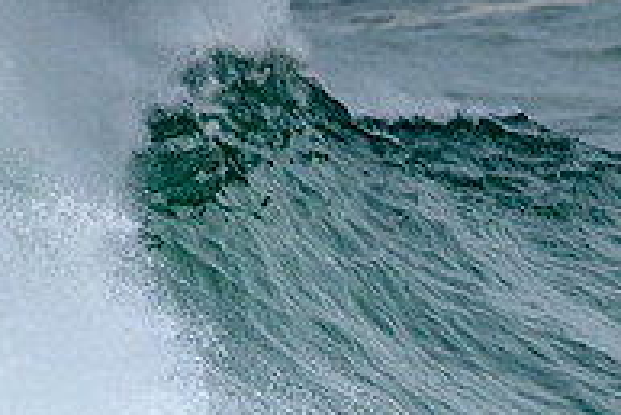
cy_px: 565
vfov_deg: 0.6
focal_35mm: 2399
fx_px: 41413
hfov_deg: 0.9
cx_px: 650
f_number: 11
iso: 1400
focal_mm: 800
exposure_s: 1/2500
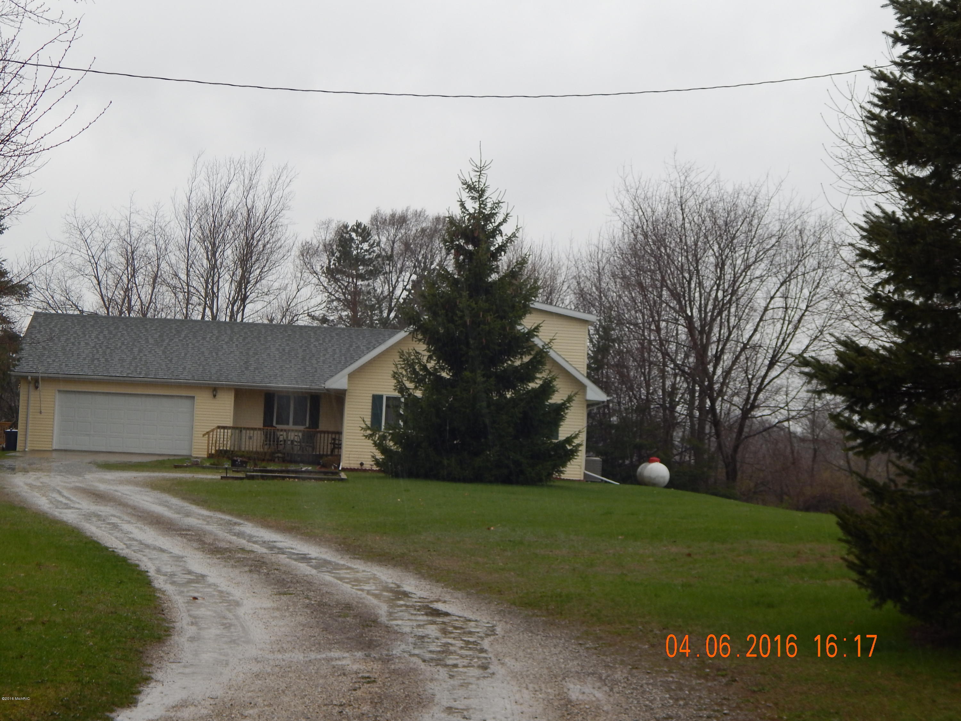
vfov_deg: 21.3
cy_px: 360
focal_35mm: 69
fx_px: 1916
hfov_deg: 28.2
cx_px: 480
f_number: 4.1
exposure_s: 1/100
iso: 125
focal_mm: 12.3
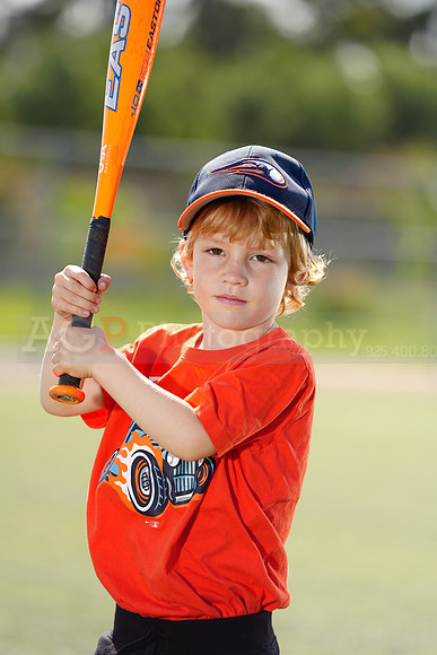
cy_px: 328
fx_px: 3639
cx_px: 218
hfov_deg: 6.9
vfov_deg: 10.3
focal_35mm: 200
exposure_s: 1/250
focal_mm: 200
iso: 50
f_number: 4
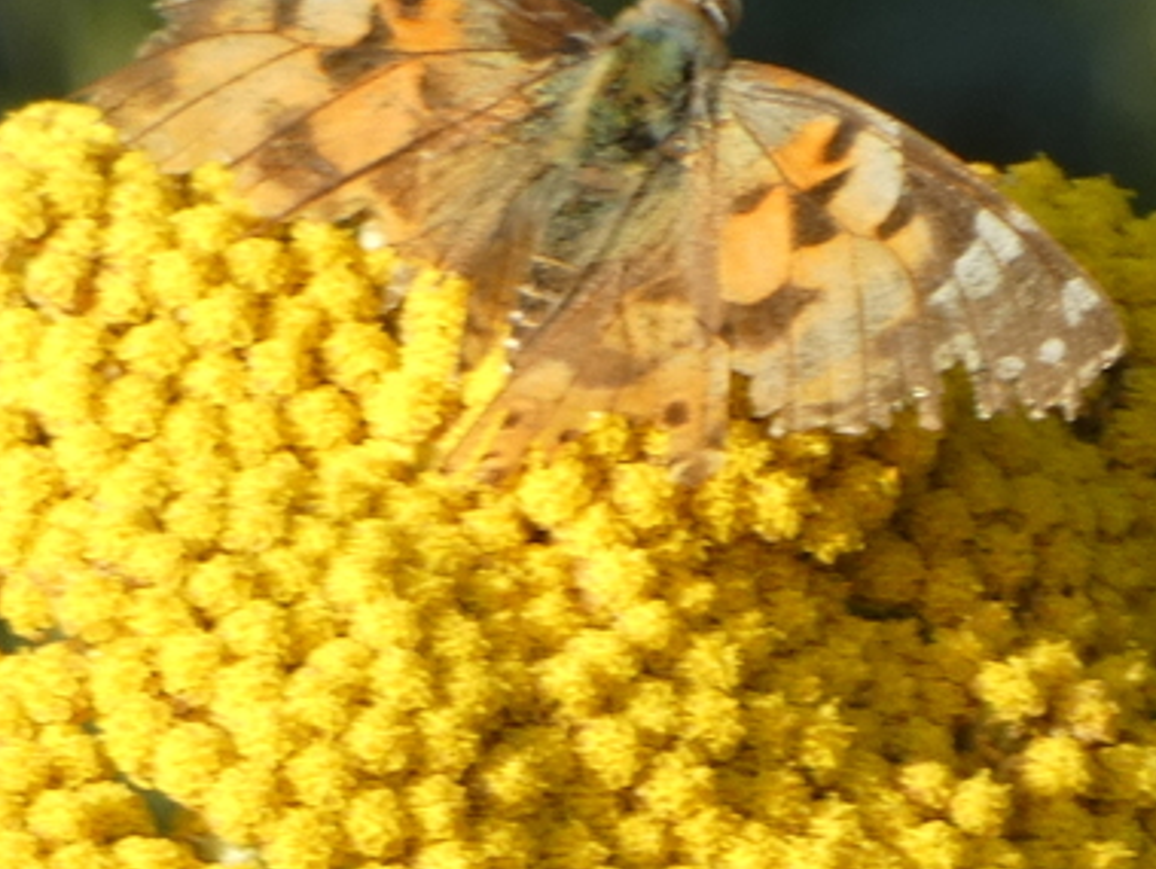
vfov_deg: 2.1
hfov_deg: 2.9
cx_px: 560
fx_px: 23232
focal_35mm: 695
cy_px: 76
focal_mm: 55.4
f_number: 5.6
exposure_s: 1/80
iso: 80
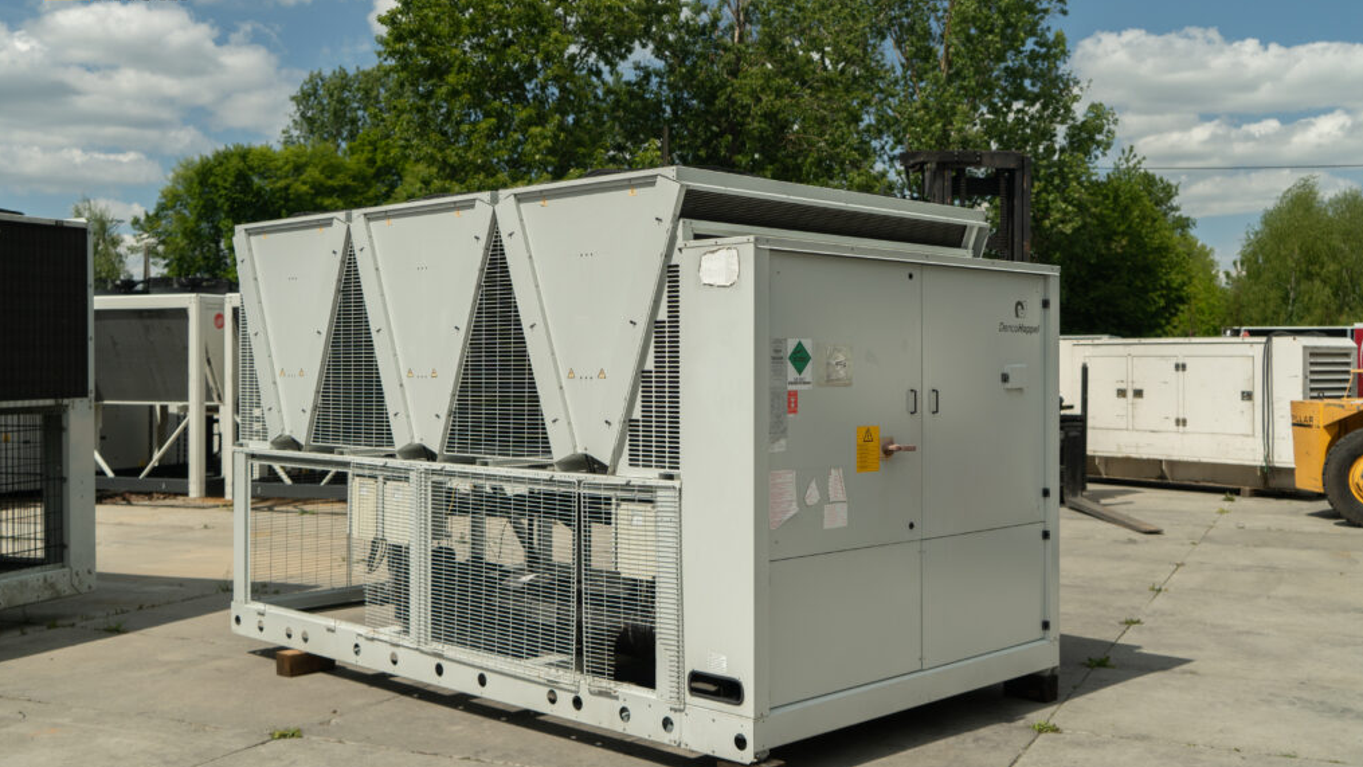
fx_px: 1337
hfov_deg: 54.0
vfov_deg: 32.0
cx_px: 685
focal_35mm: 37
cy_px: 365
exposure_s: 1/800
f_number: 4
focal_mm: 35
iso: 100
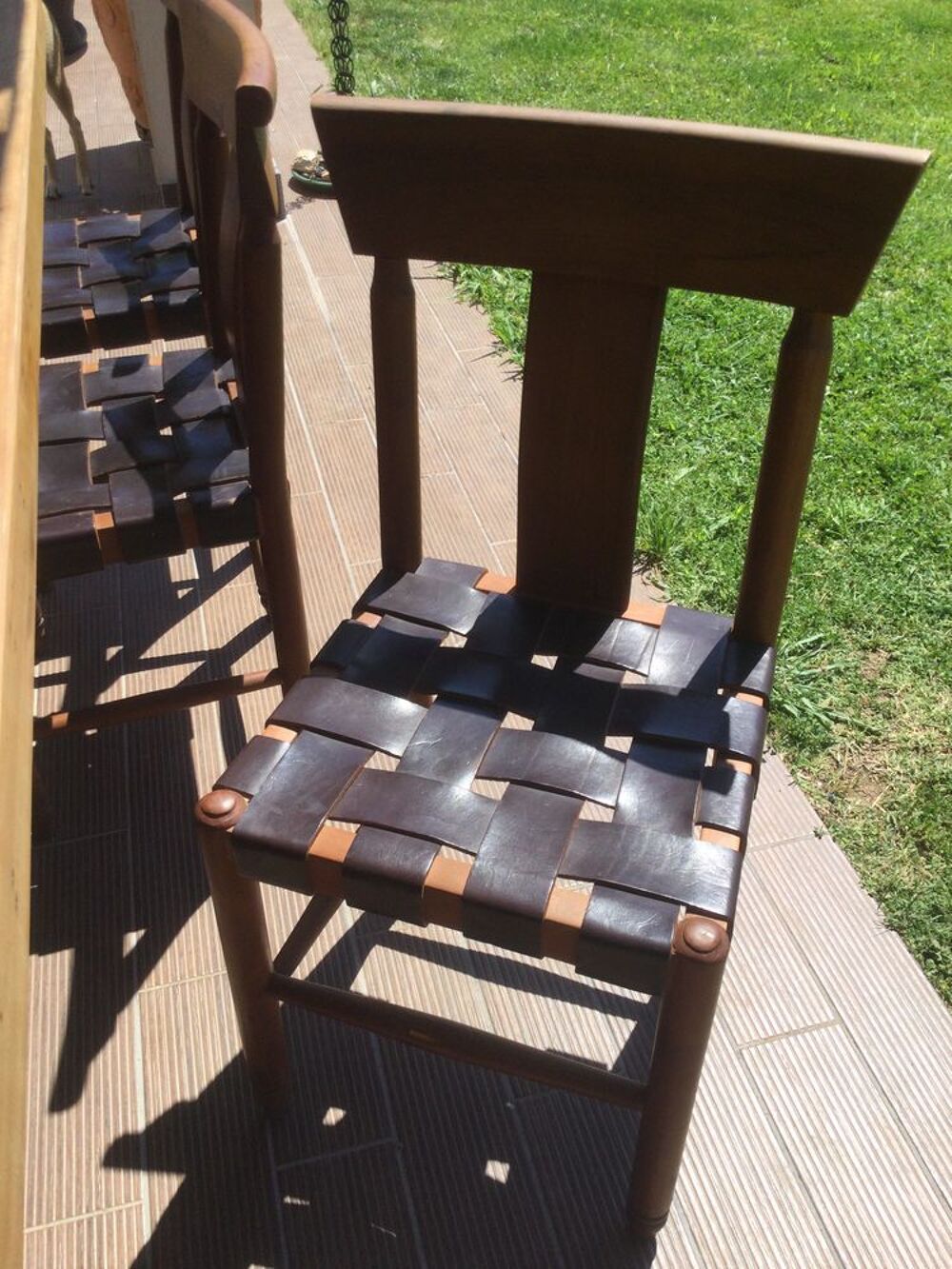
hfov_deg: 45.4
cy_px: 634
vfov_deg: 58.3
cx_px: 476
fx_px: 1137
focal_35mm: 31
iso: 25
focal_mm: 3.3
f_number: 2.4
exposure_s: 1/1018
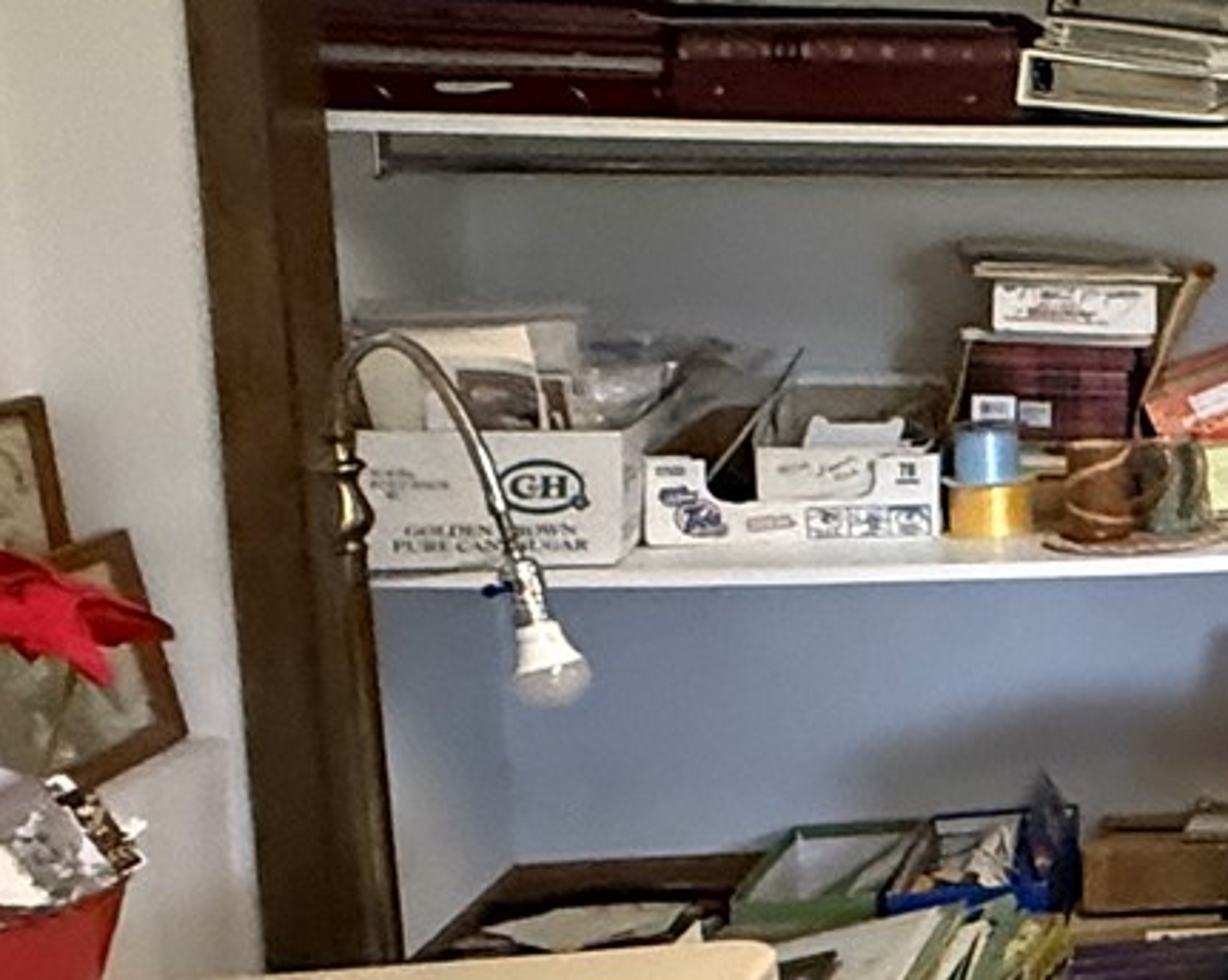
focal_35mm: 65
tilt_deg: -5.2
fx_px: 2360
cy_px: 345
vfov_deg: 23.4
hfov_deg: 20.8
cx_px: 2180
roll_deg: -1.4
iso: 800
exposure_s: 1/60
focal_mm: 2.22
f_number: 2.2
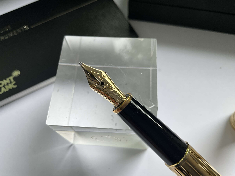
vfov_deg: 48.2
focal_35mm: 29
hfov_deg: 61.7
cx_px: 118
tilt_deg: -66.0
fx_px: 197
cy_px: 88
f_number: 1.8
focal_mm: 3
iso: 20
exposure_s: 1/122
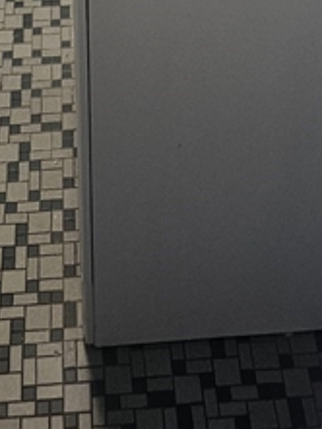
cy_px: -291
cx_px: 114
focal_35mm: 80
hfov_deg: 18.4
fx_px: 991
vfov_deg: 19.6
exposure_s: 1/120
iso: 250
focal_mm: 6.3
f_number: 1.7
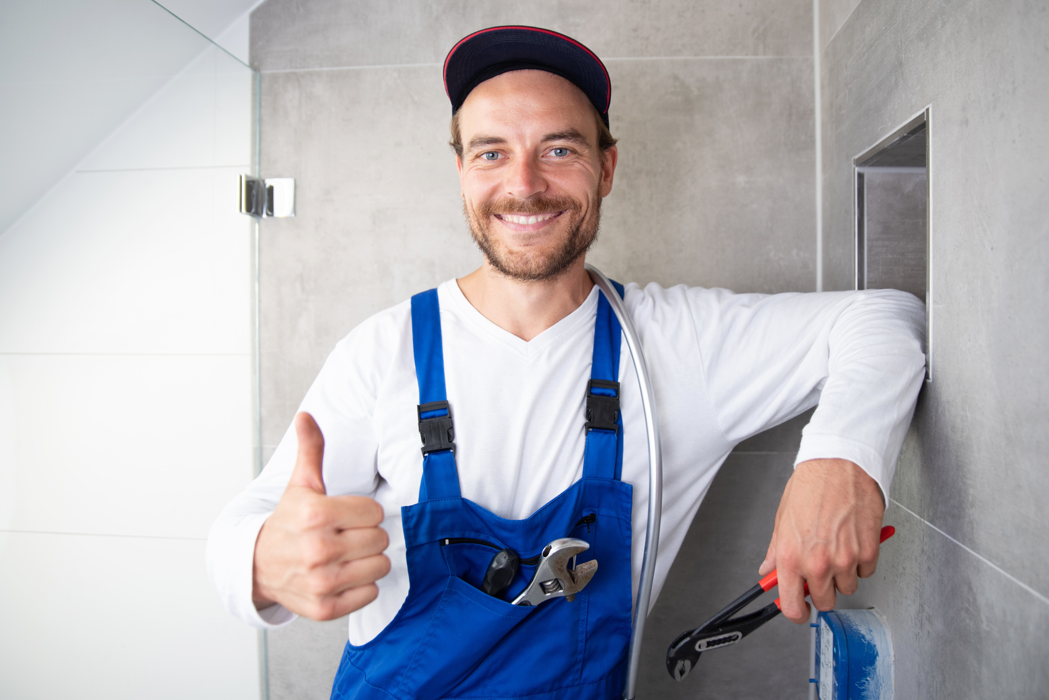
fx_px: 699
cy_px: 350
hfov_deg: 73.7
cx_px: 524
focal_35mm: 24
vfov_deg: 53.2
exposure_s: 1/100
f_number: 2.8
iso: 200
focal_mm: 24
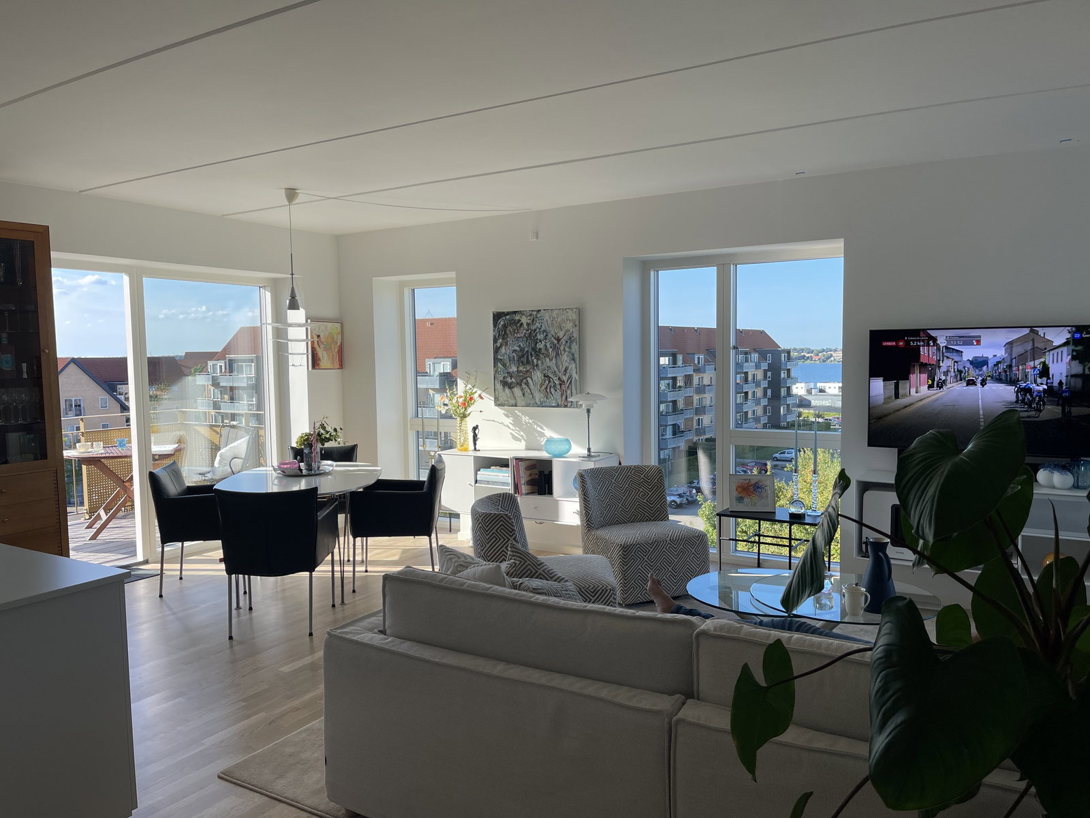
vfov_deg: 54.9
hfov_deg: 69.4
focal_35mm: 25
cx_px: 545
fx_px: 787
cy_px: 409
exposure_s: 1/894
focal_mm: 5.1
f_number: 1.6
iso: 32
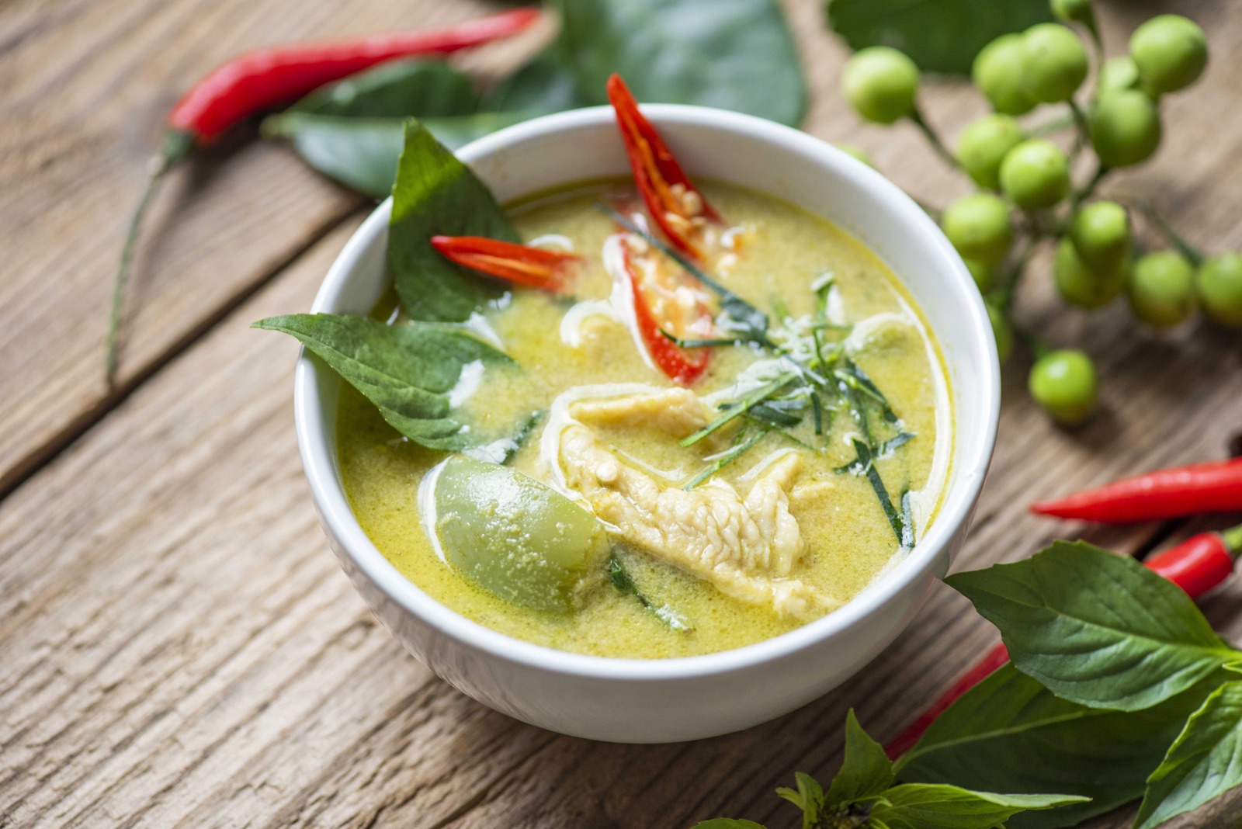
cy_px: 414
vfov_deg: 13.1
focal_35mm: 105
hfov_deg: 19.4
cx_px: 621
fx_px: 3624
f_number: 5
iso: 500
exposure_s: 1/160
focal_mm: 105
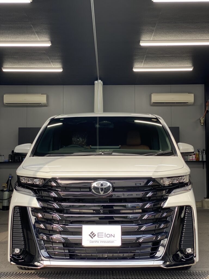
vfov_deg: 36.8
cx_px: 104
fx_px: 419
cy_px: 140
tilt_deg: +4.3
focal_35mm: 52
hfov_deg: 28.0
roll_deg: -0.5
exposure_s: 1/122
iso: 25
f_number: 2
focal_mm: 6
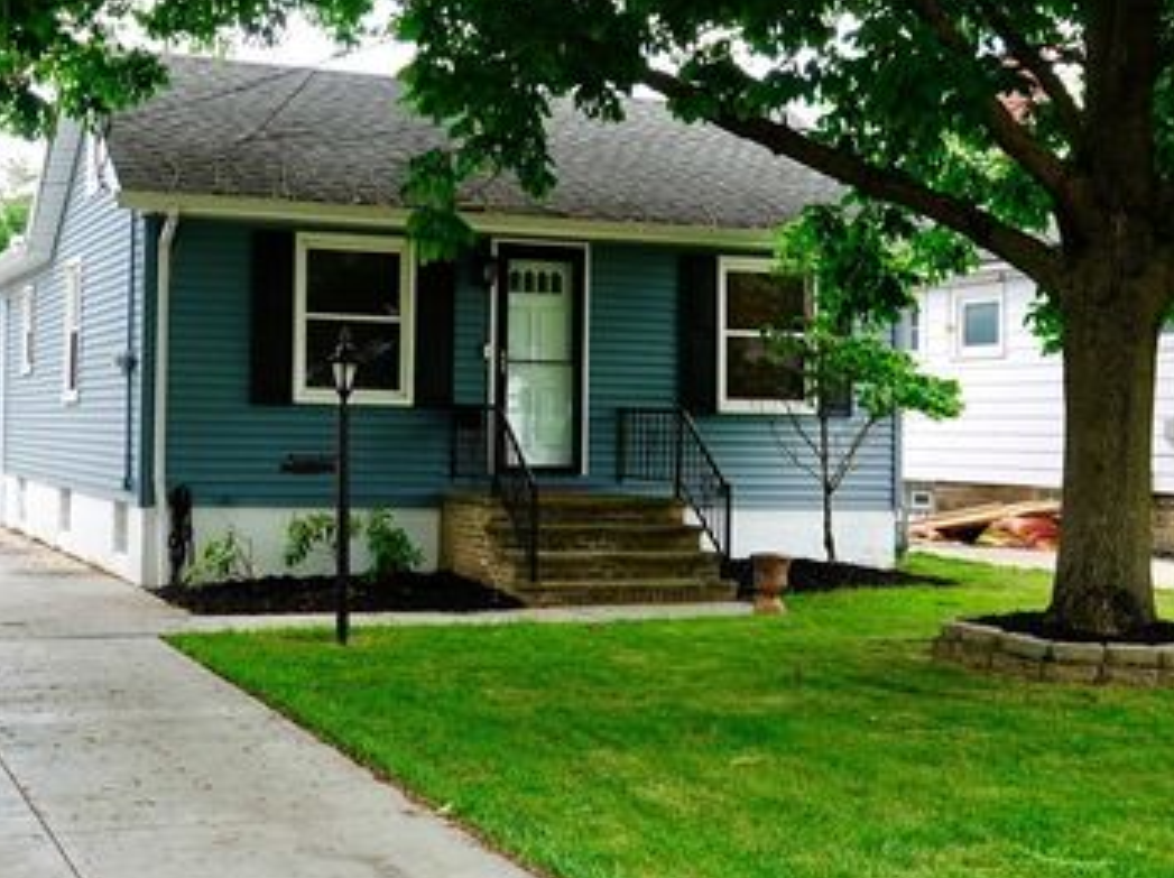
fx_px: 1728
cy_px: 389
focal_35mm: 51
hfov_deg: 37.4
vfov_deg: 28.5
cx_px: 461
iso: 100
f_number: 3.2
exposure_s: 1/160
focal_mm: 13.7
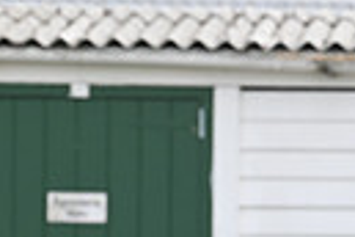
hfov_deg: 2.4
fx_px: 8440
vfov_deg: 1.6
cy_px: 506
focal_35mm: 856
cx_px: 773
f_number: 6.3
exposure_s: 1/1000
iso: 400
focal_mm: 190
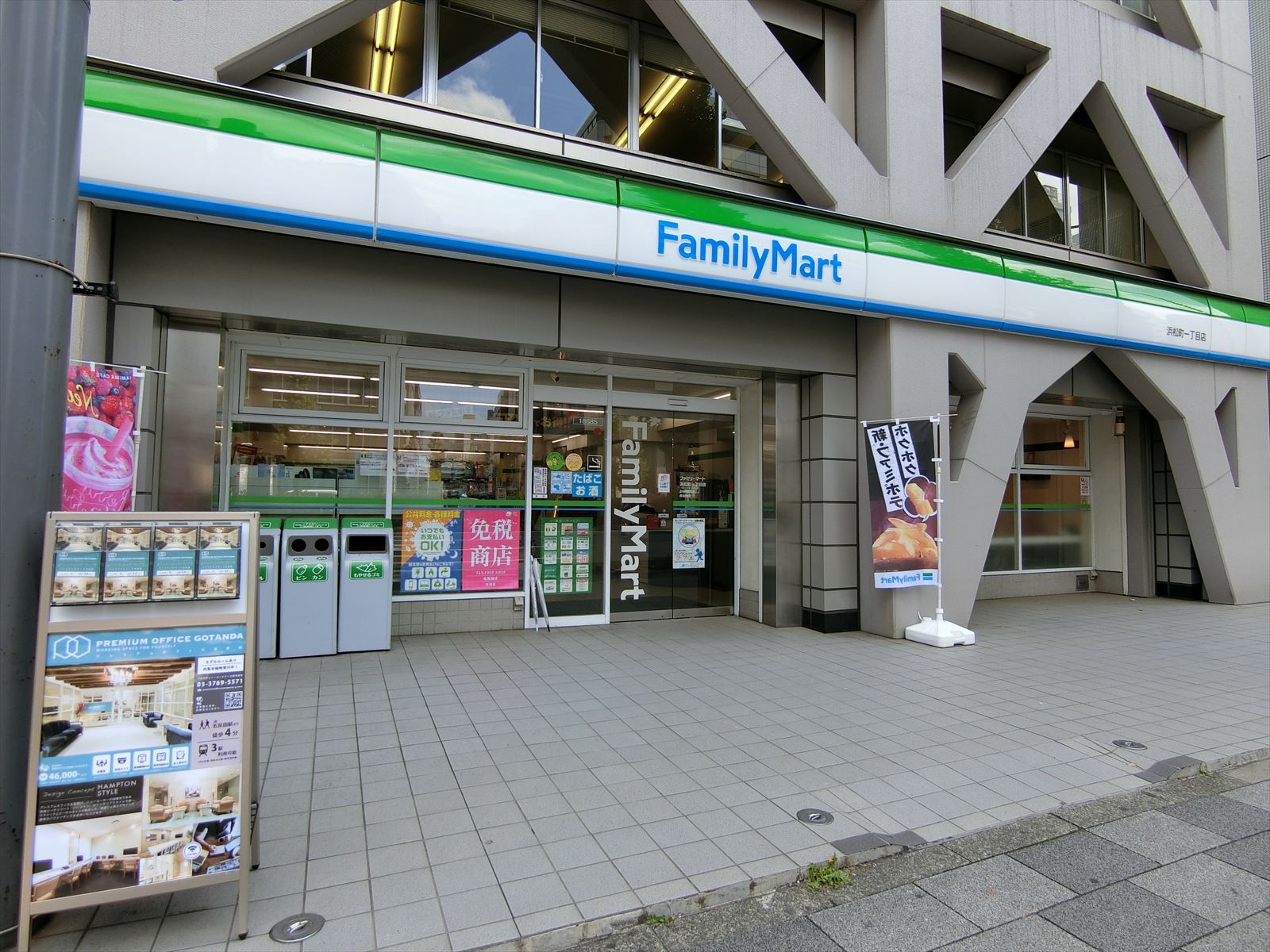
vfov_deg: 68.7
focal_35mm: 19
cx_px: 635
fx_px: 697
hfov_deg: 84.7
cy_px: 476
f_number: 2.7
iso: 80
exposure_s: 1/400
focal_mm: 4.06
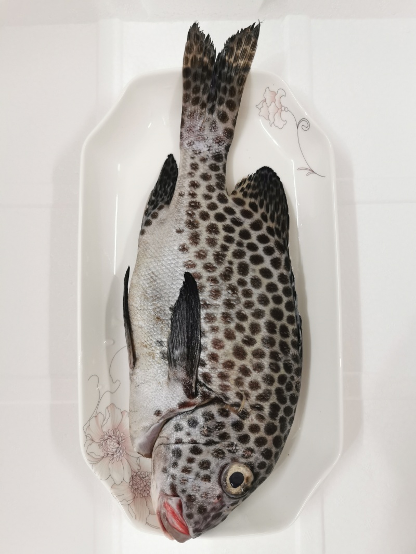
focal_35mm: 27
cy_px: 277
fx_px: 433
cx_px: 208
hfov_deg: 51.3
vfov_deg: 65.3
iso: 125
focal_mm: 5.56
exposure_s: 1/50
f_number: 1.6
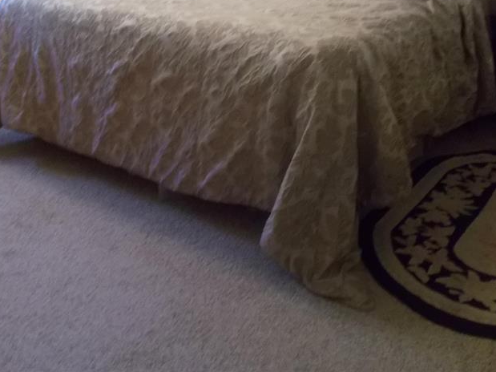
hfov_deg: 43.8
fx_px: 616
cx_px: 236
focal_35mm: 43
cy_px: 65
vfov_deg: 32.5
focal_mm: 4.6
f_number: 3.2
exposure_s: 1/6
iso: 400
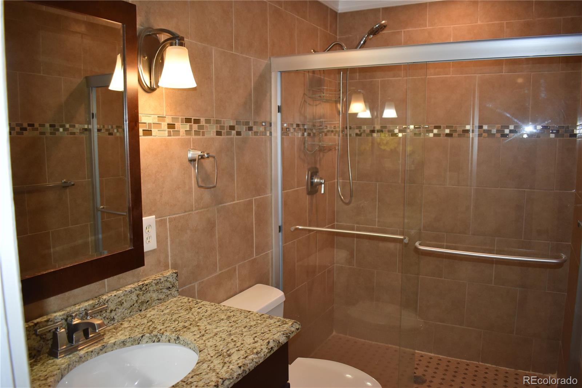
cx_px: 291
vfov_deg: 47.9
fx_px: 436
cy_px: 194
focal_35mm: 27
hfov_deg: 67.4
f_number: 4
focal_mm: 18
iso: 800
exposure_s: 1/200
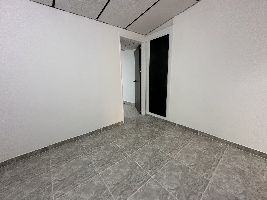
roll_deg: +2.6
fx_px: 108
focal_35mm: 14
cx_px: 134
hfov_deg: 102.1
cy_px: 100
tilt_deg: -12.1
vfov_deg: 85.7
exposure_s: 1/120
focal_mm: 2.22
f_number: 2.2
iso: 250
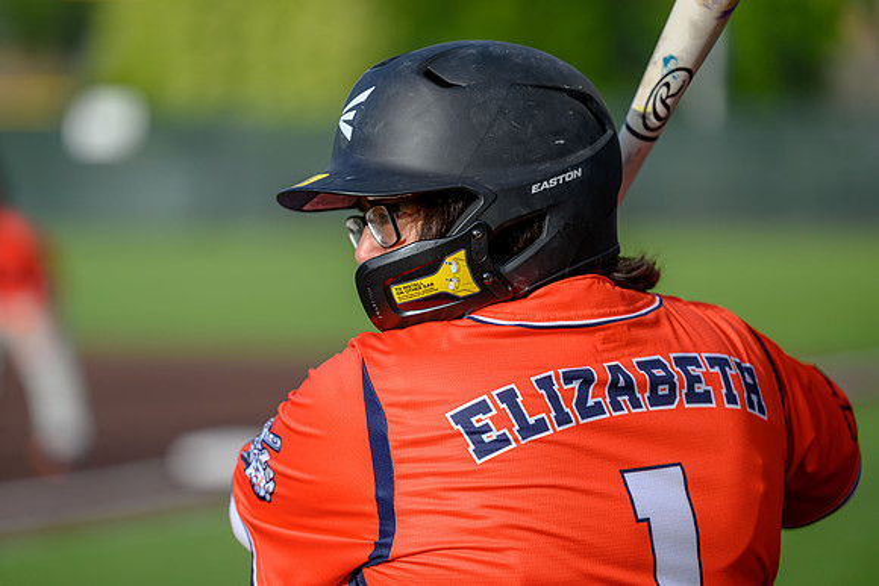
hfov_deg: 10.4
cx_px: 343
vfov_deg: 7.0
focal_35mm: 197
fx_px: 4809
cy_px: 311
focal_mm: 160
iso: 140
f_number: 2.8
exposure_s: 1/2000
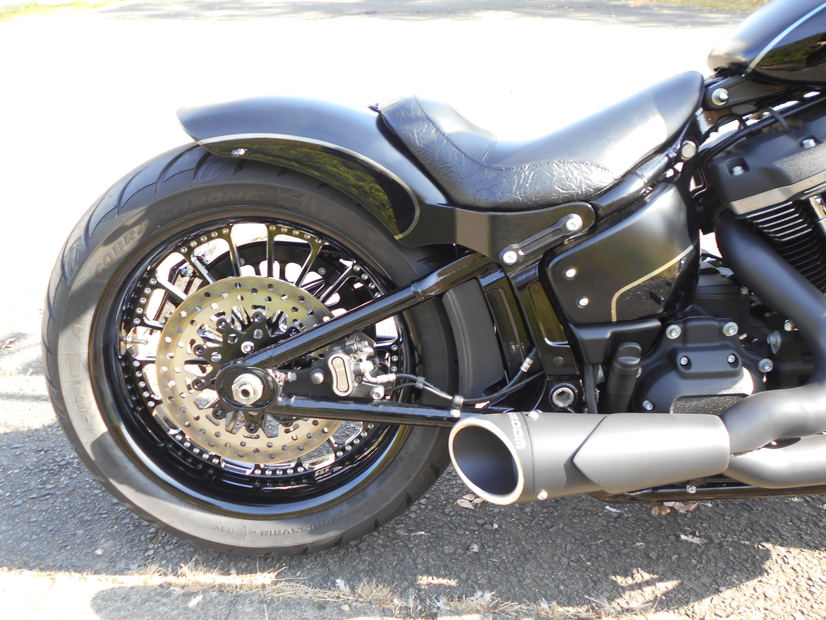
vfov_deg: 41.8
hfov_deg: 54.0
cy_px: 310
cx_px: 413
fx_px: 811
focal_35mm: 34
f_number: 3.6
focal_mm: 5.8
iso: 80
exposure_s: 1/60
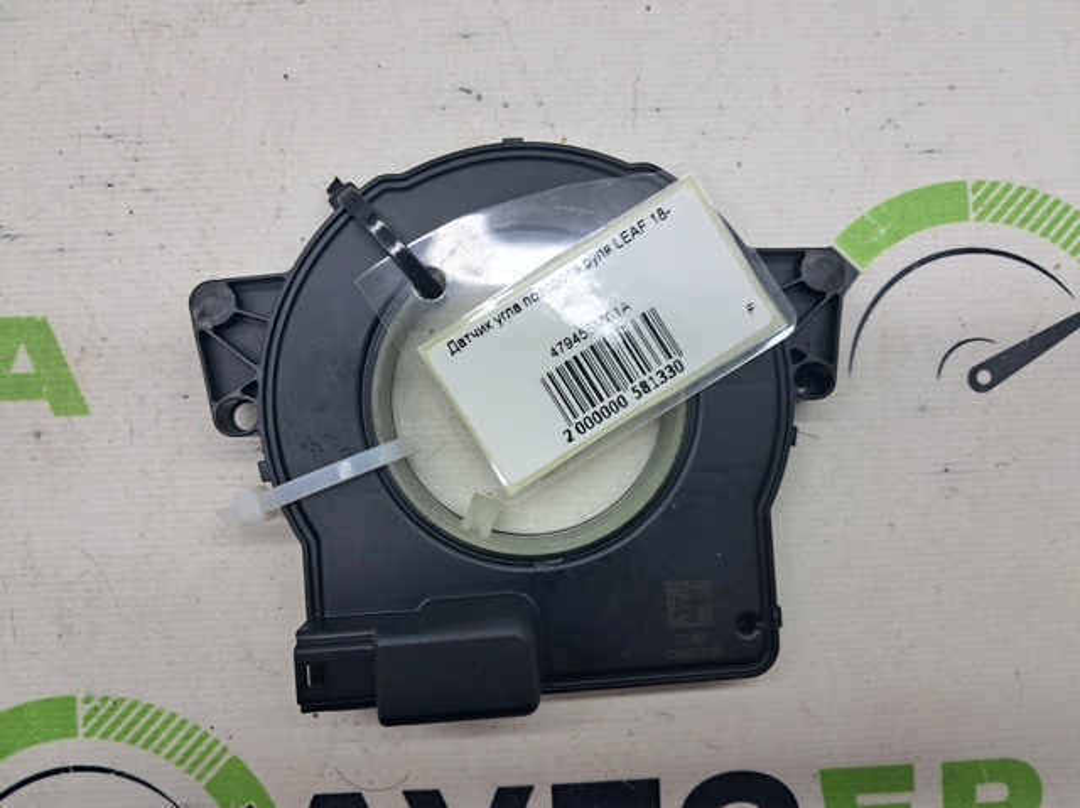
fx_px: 842
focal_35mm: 27
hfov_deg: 65.4
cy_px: 404
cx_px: 540
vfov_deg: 51.3
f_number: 1.8
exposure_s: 1/50
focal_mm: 4
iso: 50
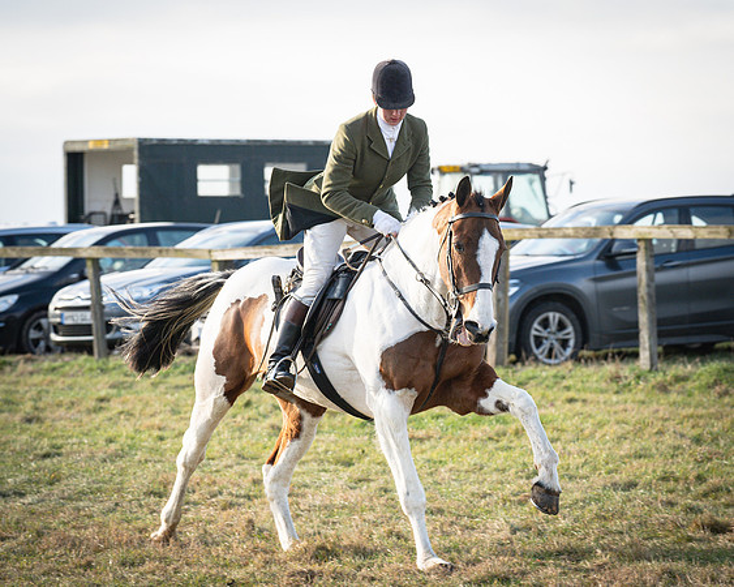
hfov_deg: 8.9
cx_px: 367
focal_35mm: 216
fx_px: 4701
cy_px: 315
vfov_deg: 7.1
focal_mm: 135
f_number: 5
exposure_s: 1/850
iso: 400
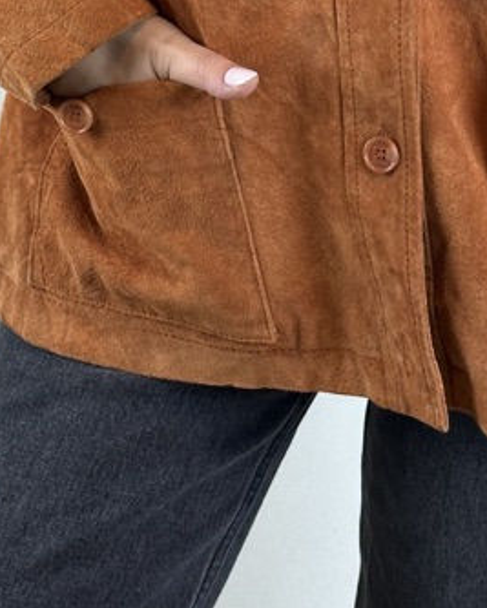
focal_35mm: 144
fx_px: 2591
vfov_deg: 13.0
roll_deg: -1.5
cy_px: -162
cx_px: 345
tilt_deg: -10.4
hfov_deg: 10.7
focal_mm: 6.86
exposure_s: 1/103
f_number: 1.78
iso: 40
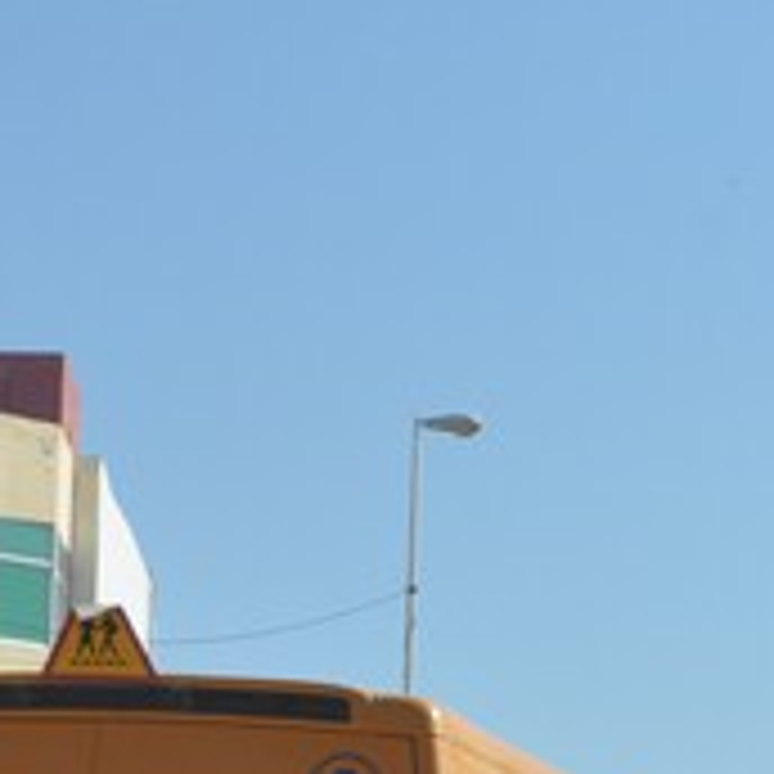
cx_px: 792
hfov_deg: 9.1
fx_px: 4806
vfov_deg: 9.1
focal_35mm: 190
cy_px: 835
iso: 200
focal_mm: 40
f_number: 10
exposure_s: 1/400
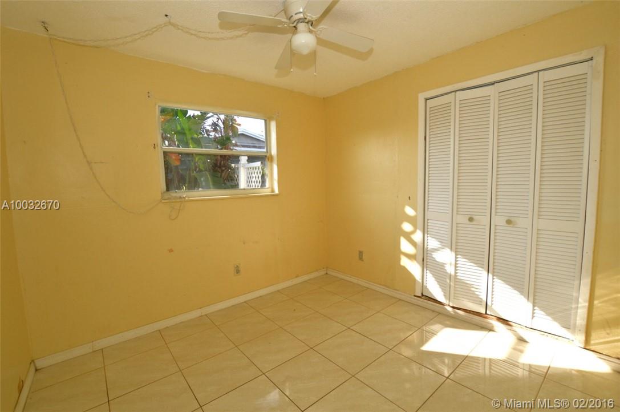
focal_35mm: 15
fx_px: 258
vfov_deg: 77.2
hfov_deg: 100.5
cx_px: 310
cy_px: 206
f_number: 8
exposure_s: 1/200
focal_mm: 10
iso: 100
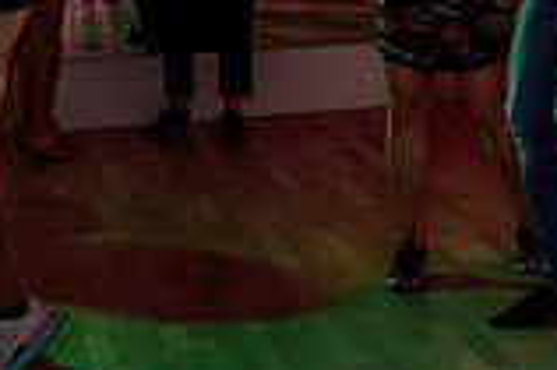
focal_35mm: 134
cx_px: 823
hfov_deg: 14.4
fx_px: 2071
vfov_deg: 10.1
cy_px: -4
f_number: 3.5
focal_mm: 31
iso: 1000
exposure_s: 1/160
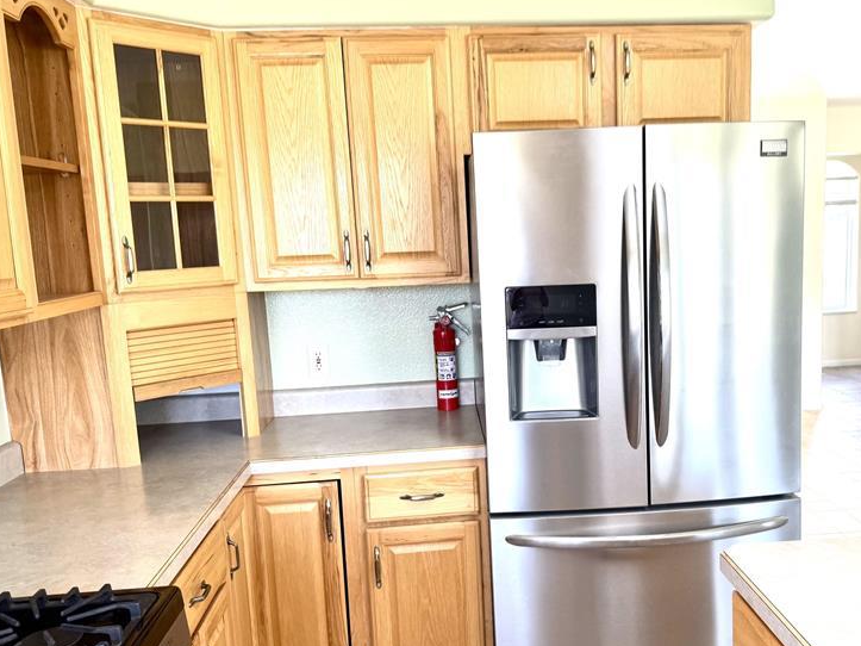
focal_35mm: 34
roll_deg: +1.8
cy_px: 373
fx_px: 846
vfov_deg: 41.7
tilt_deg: -7.5
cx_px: 522
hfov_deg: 53.5
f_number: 1.78
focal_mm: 6.76
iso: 64
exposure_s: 1/134
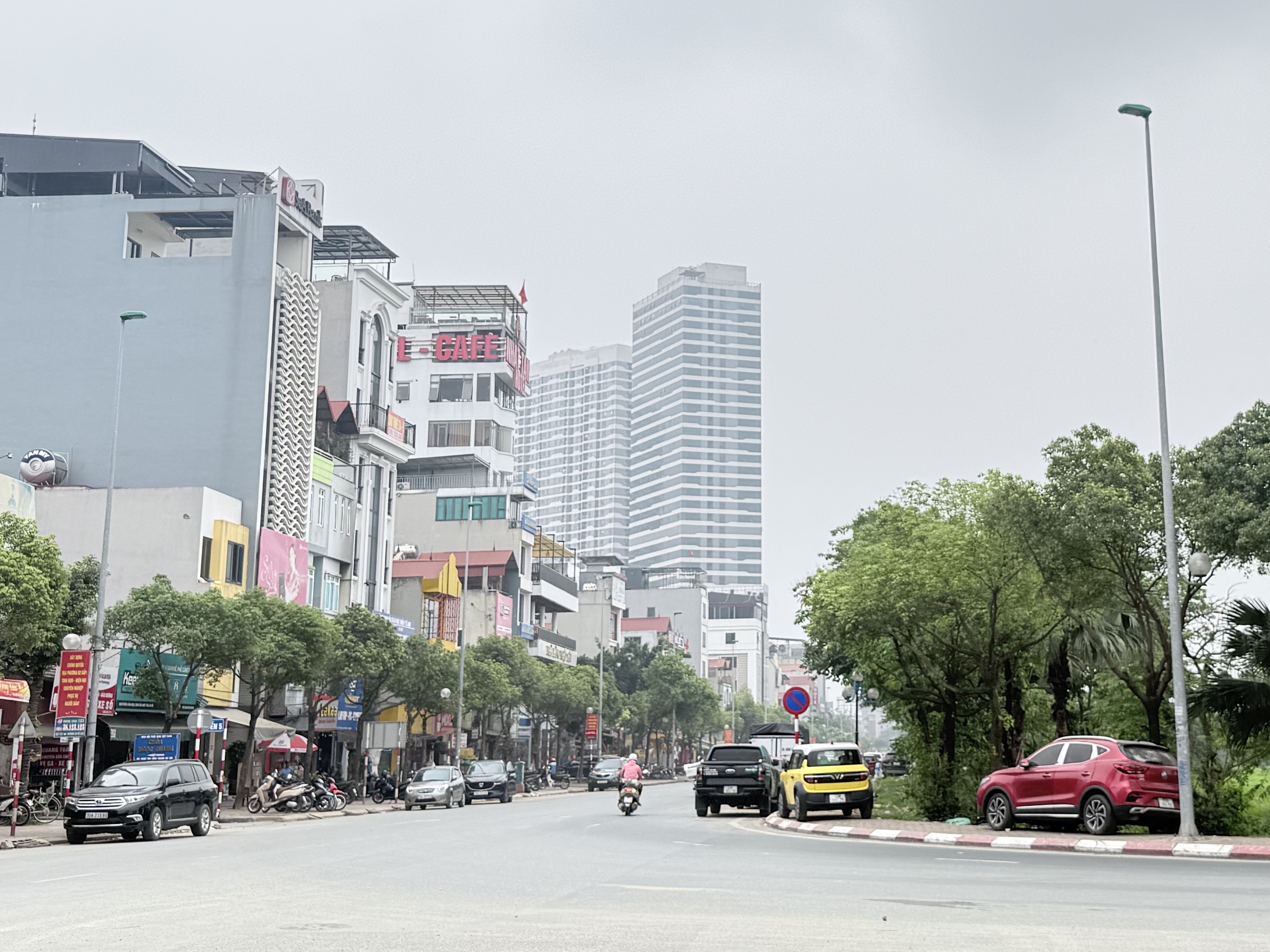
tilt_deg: +15.1
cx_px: 887
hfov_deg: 35.7
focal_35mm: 53
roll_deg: +0.9
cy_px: 278
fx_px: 1944
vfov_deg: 27.3
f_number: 1.78
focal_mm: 6.76
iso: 80
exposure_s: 1/1174
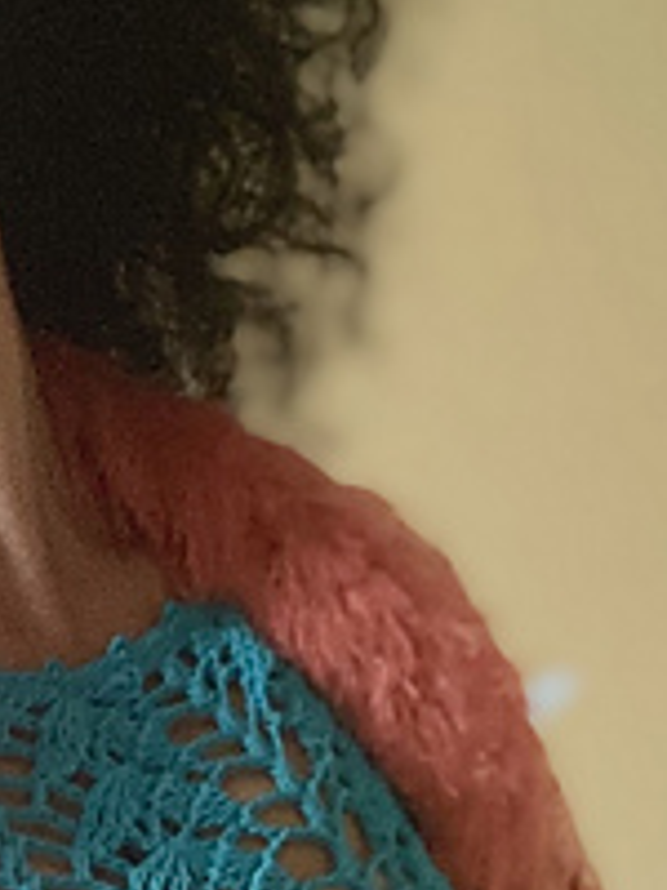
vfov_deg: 18.5
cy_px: 1268
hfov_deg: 14.7
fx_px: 2466
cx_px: -218
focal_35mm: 96
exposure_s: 1/34
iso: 400
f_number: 2.2
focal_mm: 2.71
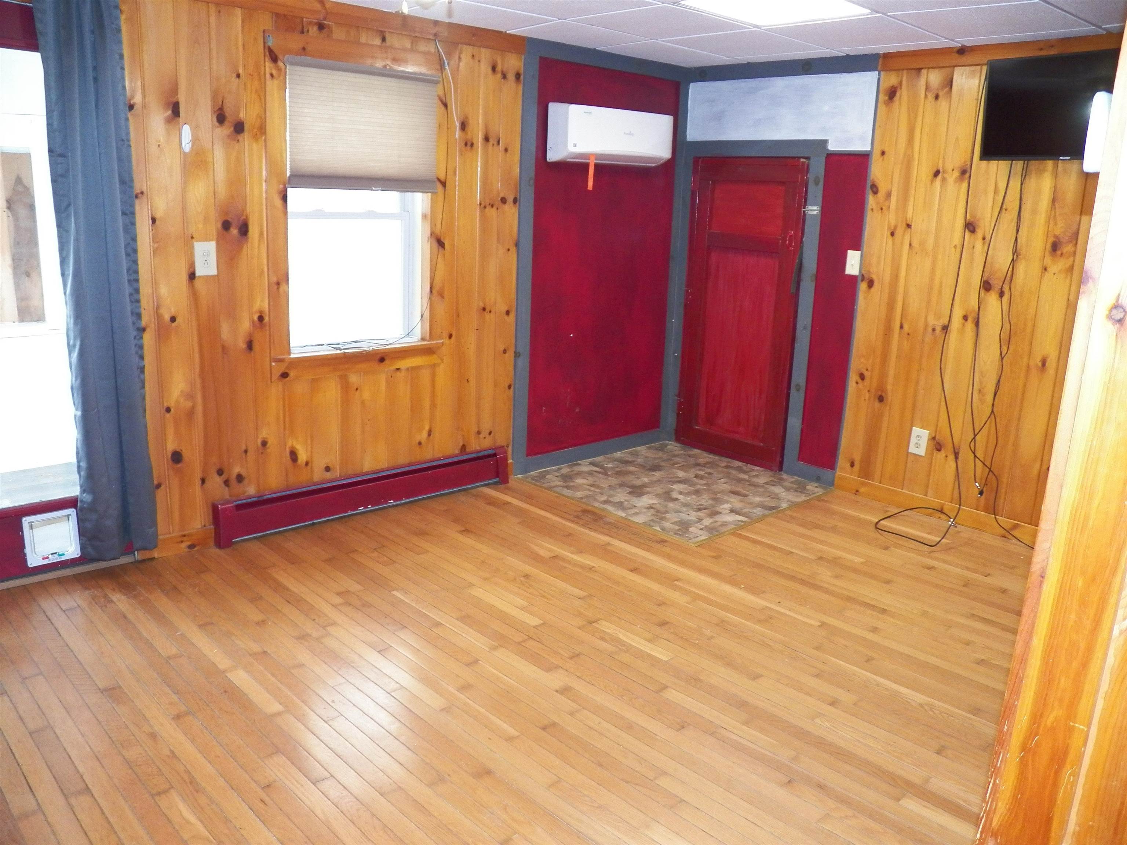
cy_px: 422
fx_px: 912
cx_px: 564
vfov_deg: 49.7
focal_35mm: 28
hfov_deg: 63.4
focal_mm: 4.9
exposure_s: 1/30
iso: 250
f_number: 2.8
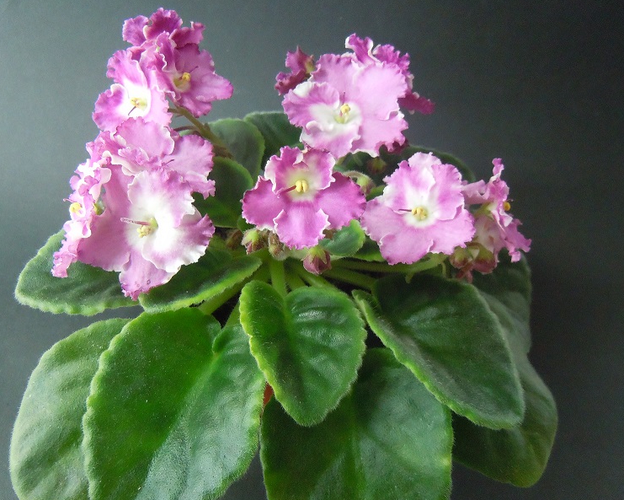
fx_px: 591
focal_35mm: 32
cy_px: 251
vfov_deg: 45.8
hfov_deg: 55.6
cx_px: 295
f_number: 3.5
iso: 800
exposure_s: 1/40
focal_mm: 5.4
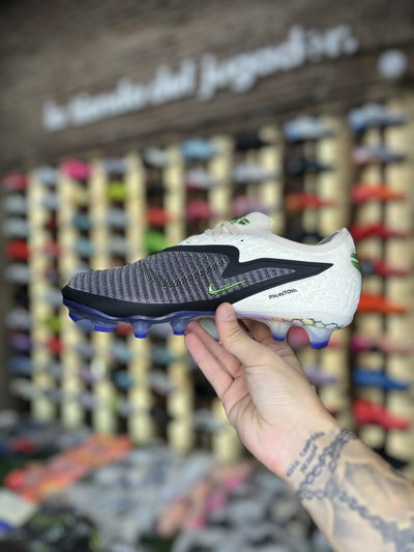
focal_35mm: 26
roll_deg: +1.3
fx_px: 414
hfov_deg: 53.1
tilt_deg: -1.0
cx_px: 207
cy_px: 276
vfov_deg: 67.3
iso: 64
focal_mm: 5.7
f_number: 1.5
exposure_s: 1/98
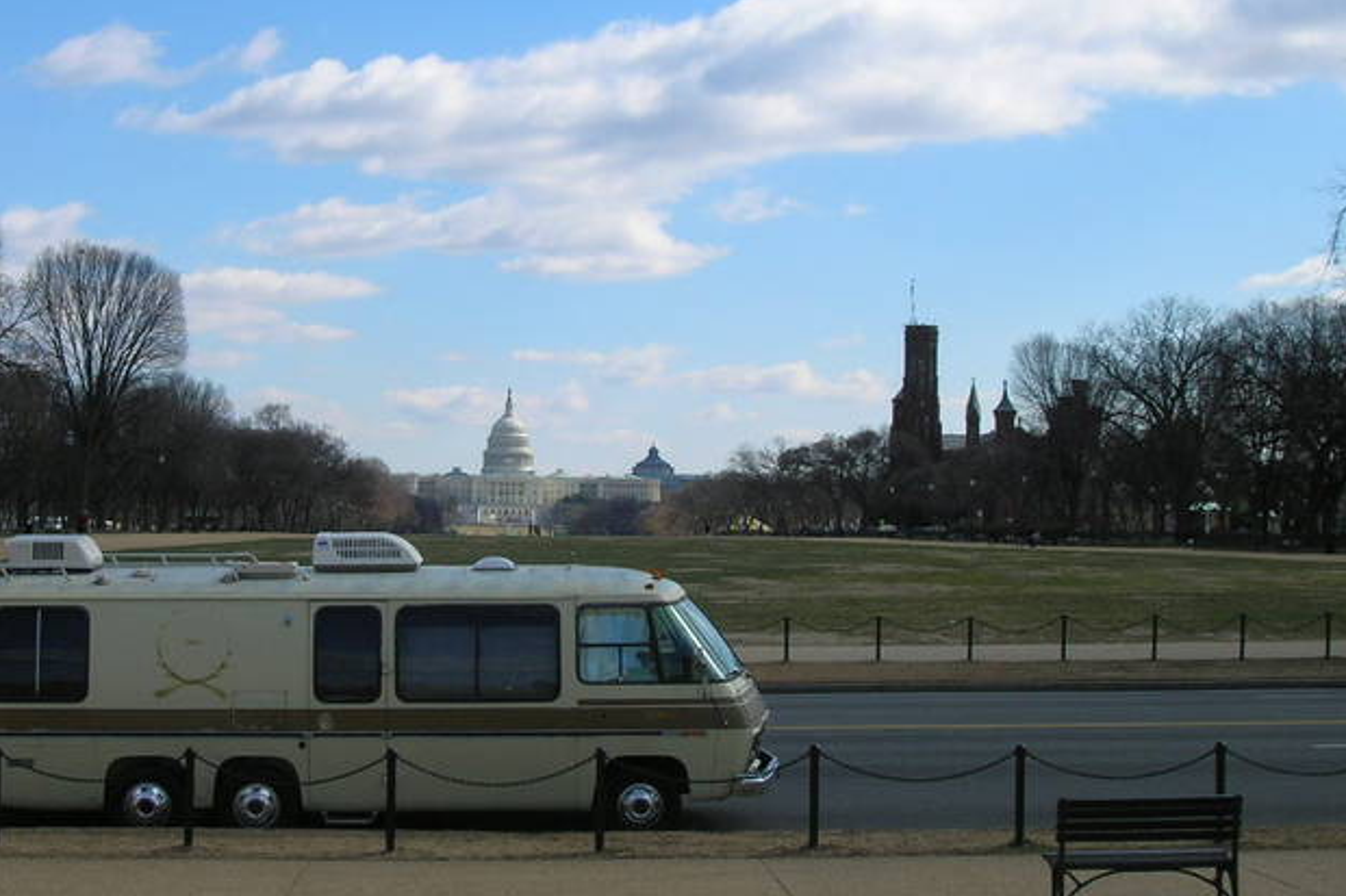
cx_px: 530
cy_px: 377
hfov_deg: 29.6
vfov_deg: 20.0
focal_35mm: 68
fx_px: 2542
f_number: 5.6
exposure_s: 1/390
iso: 50
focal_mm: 8.4
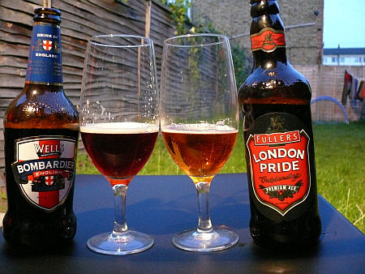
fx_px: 369
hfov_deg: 52.6
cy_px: 137
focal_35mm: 35
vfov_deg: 40.7
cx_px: 182
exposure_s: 1/20
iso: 800
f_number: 2.8
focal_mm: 7.4
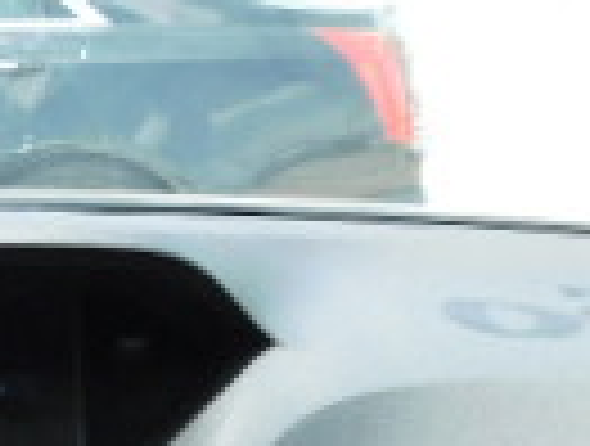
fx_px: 1914
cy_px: 640
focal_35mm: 112
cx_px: -126
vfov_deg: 12.7
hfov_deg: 16.7
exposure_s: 1/250
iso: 125
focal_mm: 4
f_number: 3
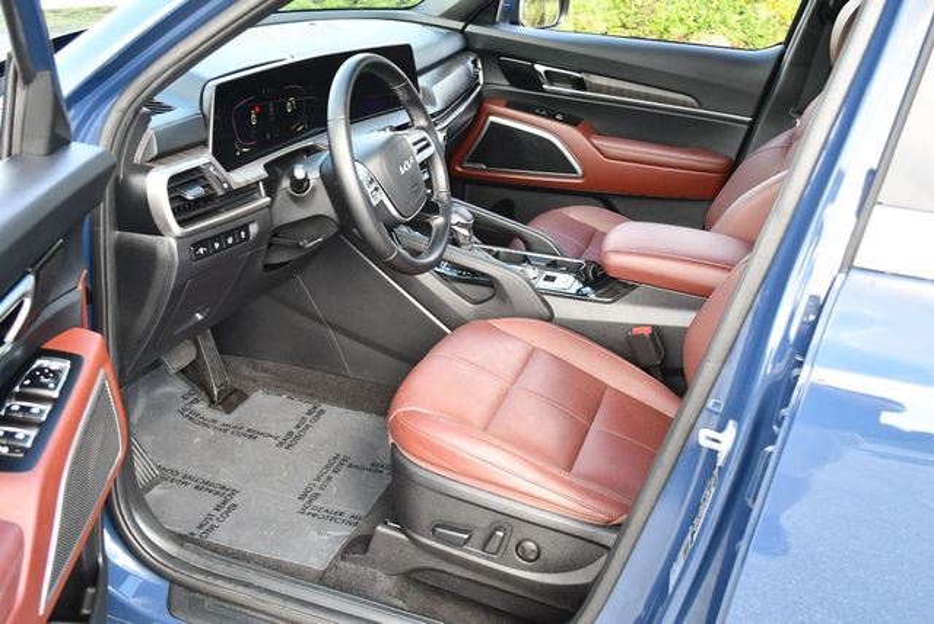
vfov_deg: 36.9
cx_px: 467
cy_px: 312
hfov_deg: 53.1
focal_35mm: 36
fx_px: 935
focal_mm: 18
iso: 640
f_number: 3.5
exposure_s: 1/250
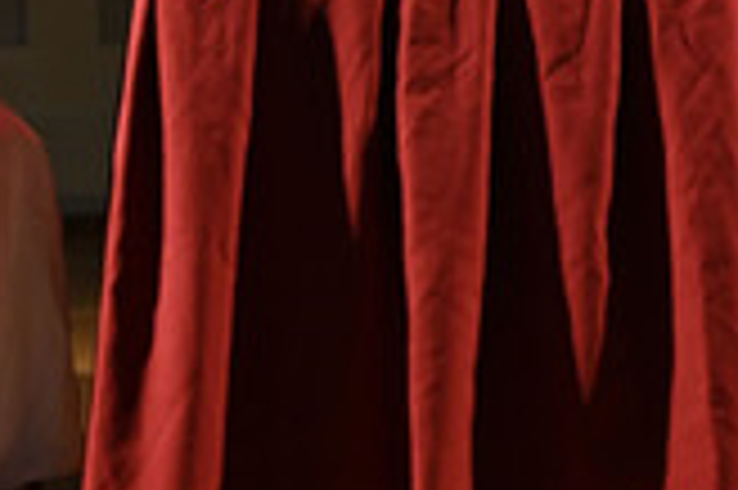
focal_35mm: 253
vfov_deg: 5.4
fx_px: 5181
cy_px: -108
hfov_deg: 8.1
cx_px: 416
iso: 2800
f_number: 2.8
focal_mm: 92
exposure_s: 1/125
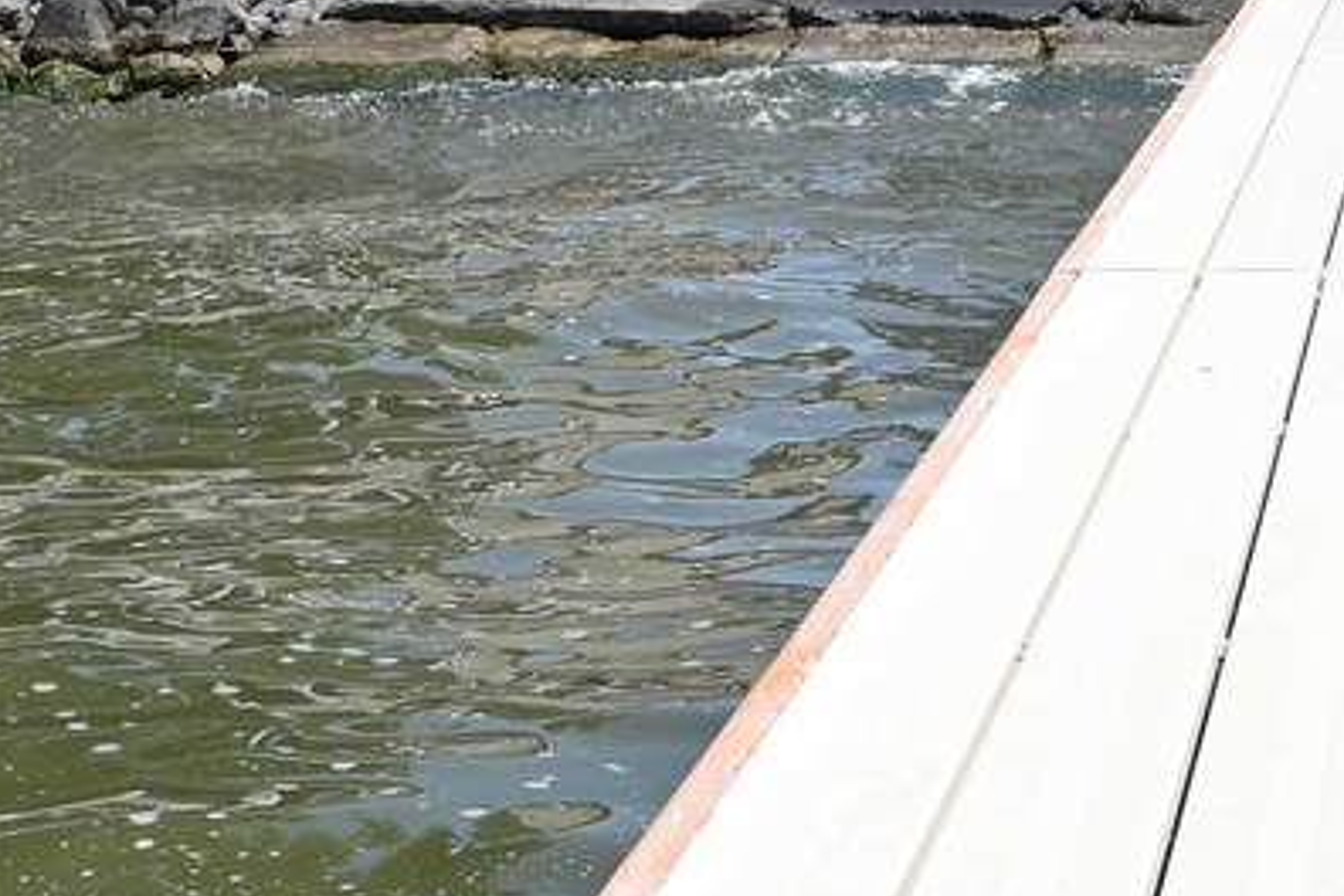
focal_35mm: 97
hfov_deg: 19.8
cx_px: 1592
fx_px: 3621
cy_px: -280
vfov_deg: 13.6
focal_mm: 20
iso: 100
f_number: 8
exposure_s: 1/200
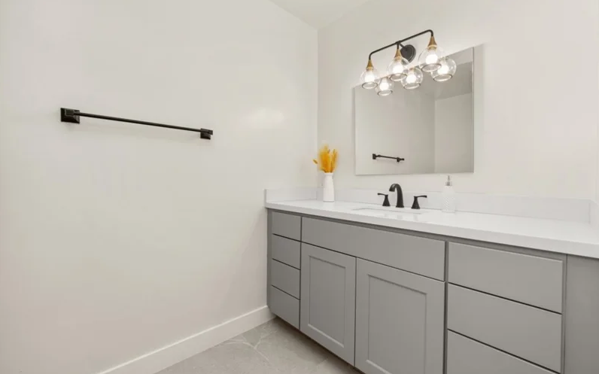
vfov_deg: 78.6
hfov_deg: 105.2
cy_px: 179
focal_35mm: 14
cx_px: 314
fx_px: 228
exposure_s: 1/15
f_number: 5.6
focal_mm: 13
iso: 800
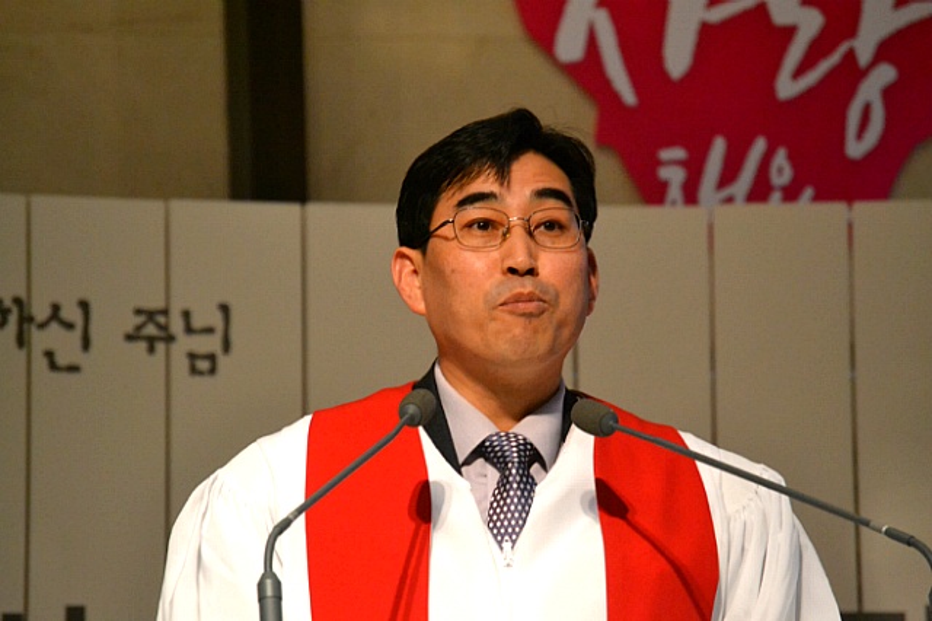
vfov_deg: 4.6
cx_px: 466
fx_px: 7762
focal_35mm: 300
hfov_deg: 6.9
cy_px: 310
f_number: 5.6
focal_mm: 200
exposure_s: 1/400
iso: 3200
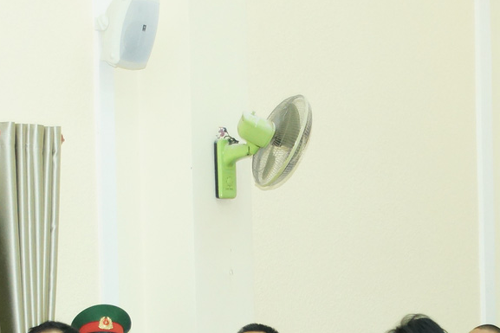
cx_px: 368
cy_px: 490
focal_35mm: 156
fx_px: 2167
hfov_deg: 13.1
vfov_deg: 8.6
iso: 640
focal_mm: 30
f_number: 2.8
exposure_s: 1/125
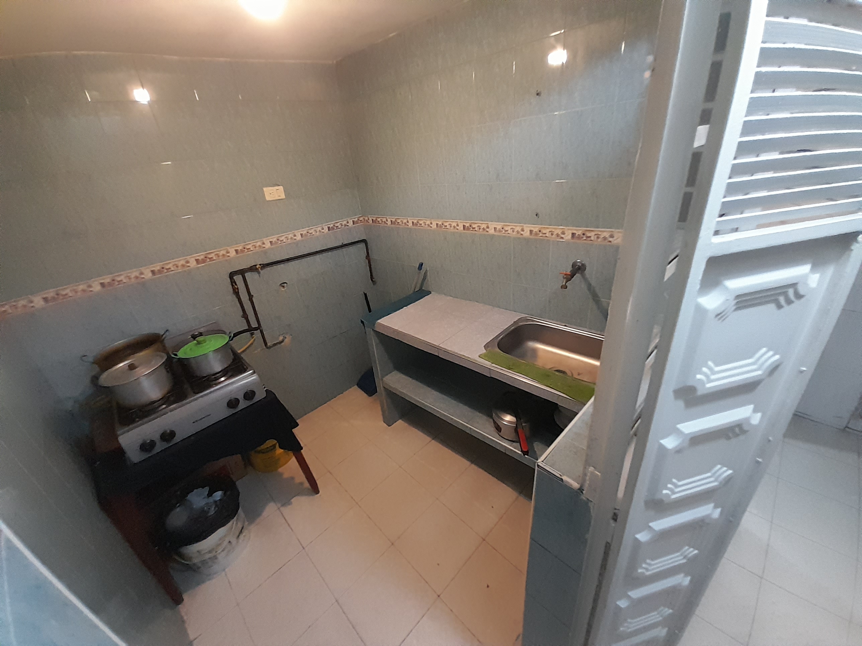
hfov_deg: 106.2
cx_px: 431
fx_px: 324
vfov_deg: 89.9
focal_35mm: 13
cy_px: 323
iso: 320
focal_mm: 1.13
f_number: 2.2
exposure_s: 1/24
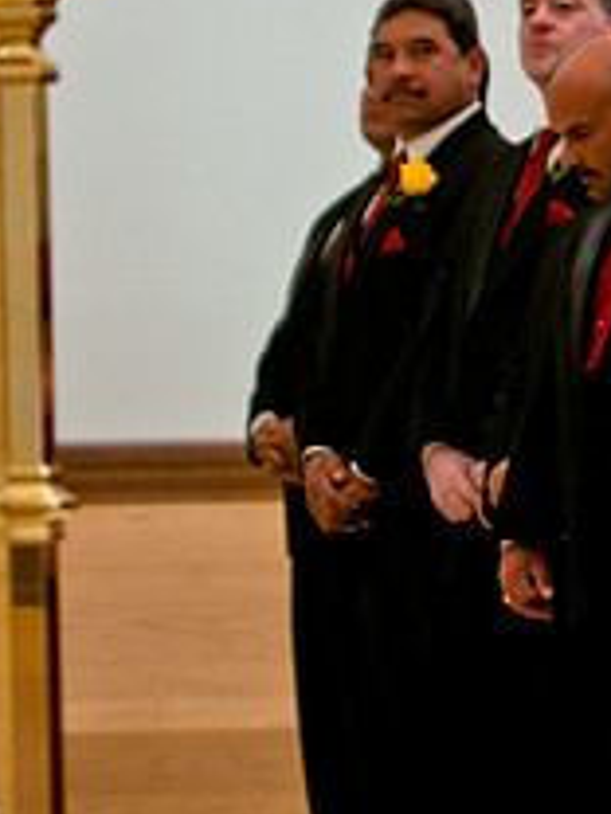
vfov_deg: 6.1
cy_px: 72
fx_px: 7578
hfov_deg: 4.6
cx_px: 752
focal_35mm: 322
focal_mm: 80
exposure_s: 1/100
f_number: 2.8
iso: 640
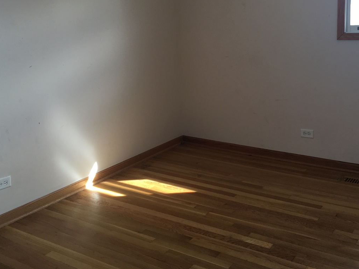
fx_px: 425
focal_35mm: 41
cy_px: 86
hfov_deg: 45.4
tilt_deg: -9.1
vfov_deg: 34.7
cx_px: 224
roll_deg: +1.1
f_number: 2.2
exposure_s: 1/40
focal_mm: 4.15
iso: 25
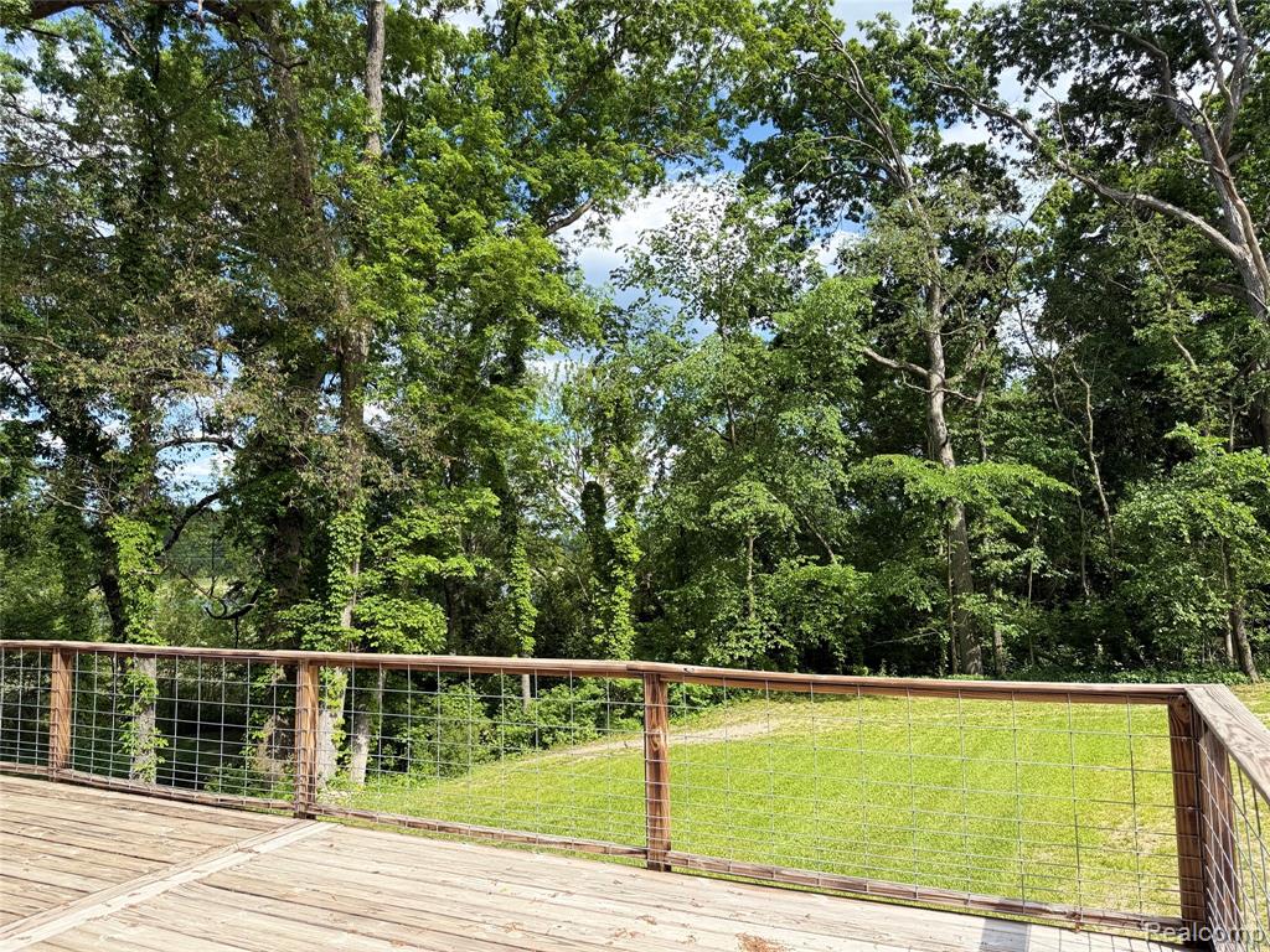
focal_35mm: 24
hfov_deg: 71.6
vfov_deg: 56.8
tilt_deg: +5.1
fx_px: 881
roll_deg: +1.2
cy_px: 476
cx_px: 635
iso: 100
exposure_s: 1/2801
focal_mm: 6.76
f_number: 1.78
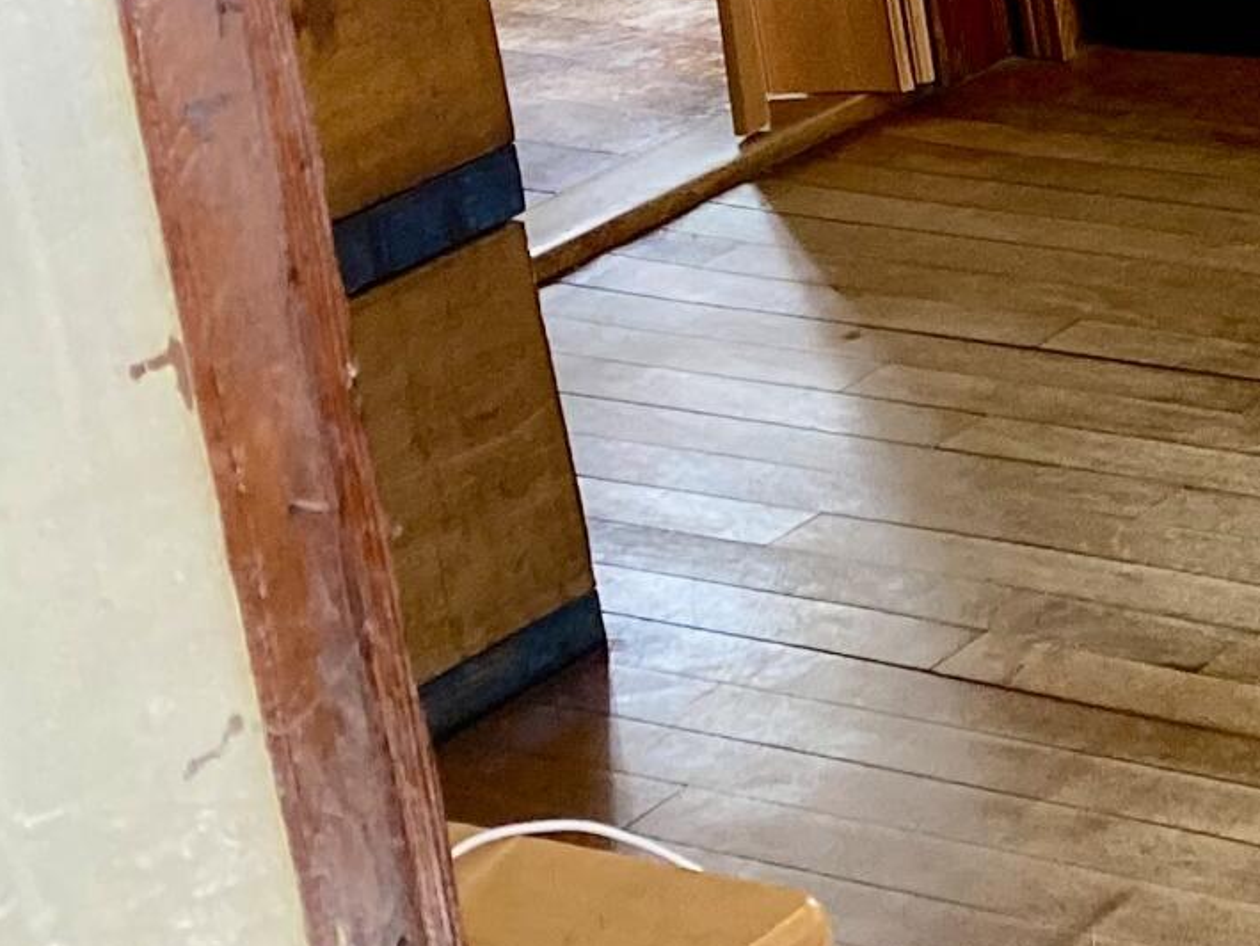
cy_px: -416
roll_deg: +2.6
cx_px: 2659
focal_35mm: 110
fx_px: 4005
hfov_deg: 14.3
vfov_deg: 12.8
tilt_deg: -13.1
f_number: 1.8
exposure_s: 1/60
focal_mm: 4.25
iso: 250
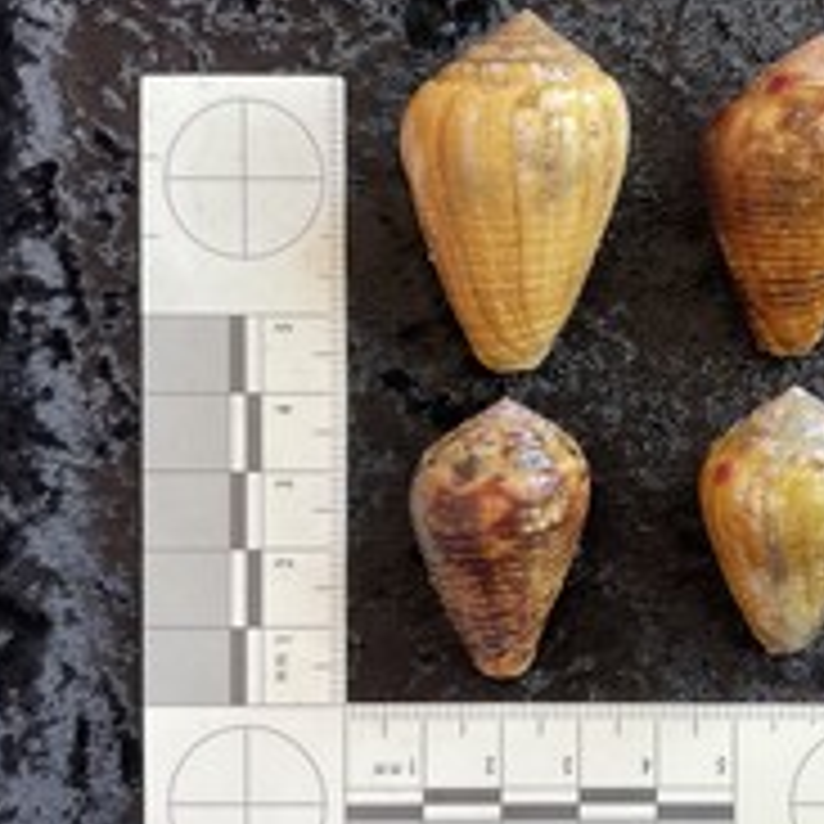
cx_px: 693
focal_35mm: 49
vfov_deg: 34.7
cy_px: 430
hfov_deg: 33.4
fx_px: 1320
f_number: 1.8
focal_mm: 3
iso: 64
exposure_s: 1/120
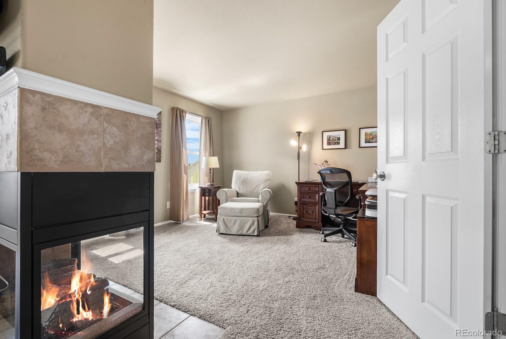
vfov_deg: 73.9
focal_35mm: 16
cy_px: 170
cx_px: 253
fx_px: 225
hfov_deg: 96.7
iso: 200
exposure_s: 1/50
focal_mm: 16
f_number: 8
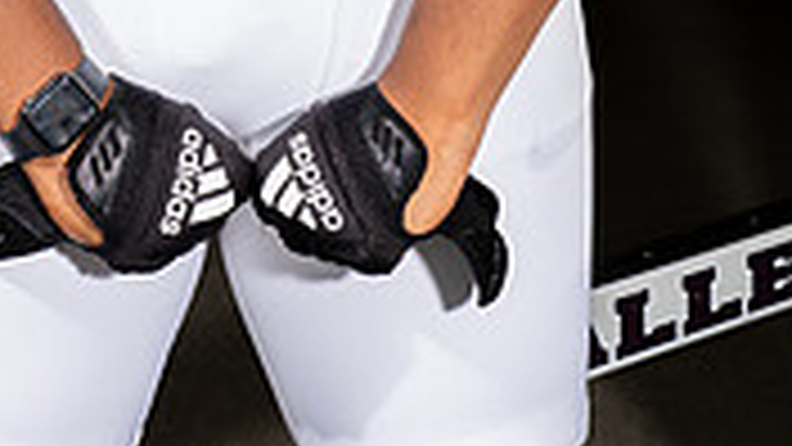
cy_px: -563
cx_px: 130
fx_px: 3255
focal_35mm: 155
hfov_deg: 13.8
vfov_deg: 7.4
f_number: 6.3
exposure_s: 1/250
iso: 200
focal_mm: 58
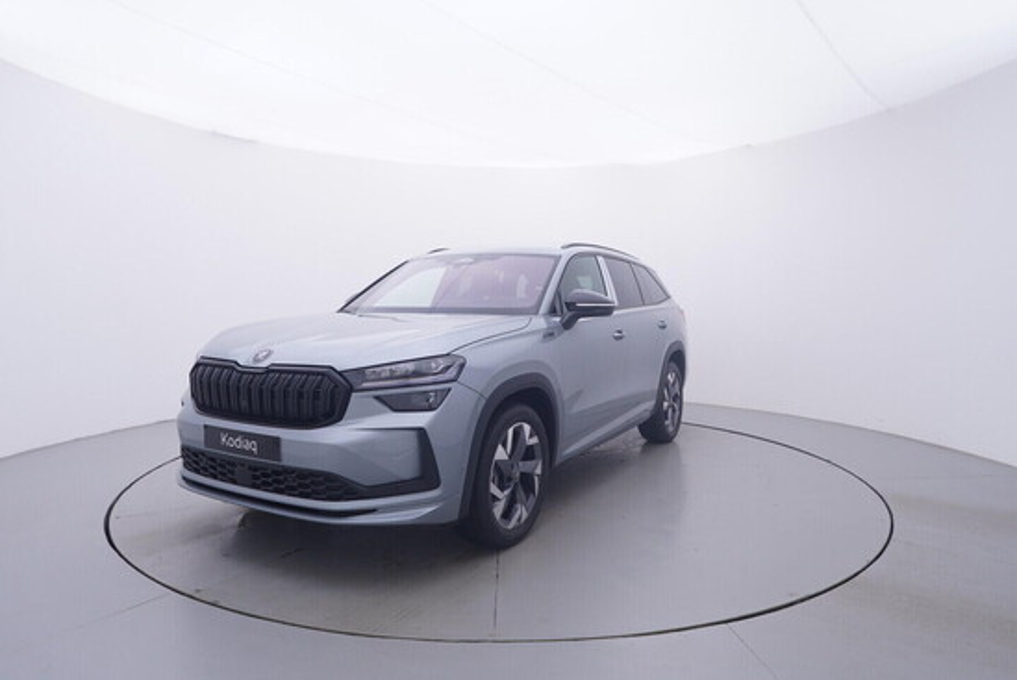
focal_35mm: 22
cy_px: 340
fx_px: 636
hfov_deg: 77.3
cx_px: 508
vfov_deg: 56.2
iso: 200
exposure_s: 1/80
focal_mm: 15
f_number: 5
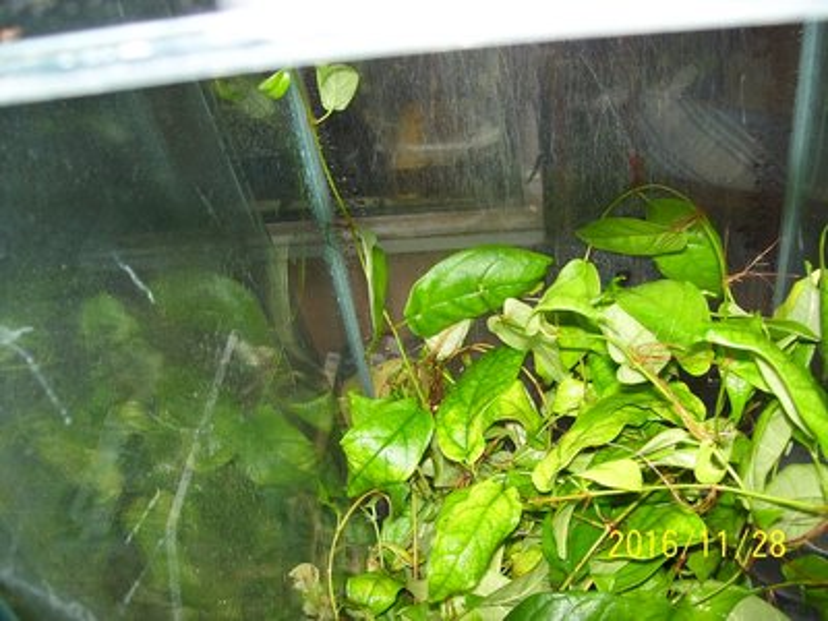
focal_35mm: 36
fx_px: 861
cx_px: 414
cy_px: 310
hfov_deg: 51.4
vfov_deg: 39.7
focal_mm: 6
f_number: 2.7
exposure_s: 1/60
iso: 80
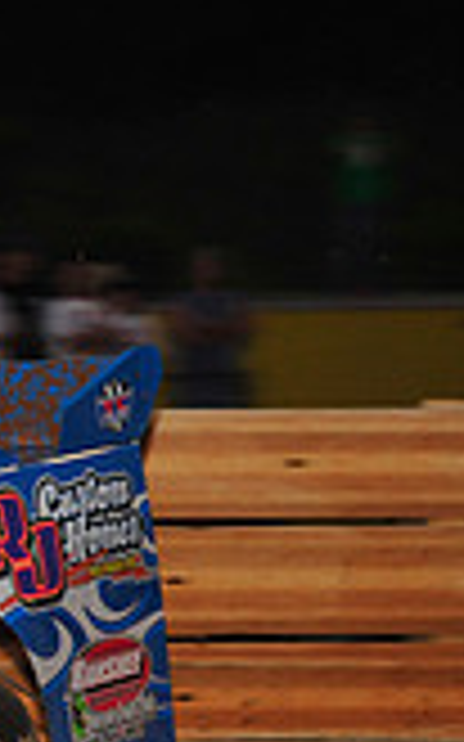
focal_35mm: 607
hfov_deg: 2.1
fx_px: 12292
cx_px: -752
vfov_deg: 3.5
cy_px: 625
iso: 800
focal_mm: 170
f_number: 6.3
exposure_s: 1/320
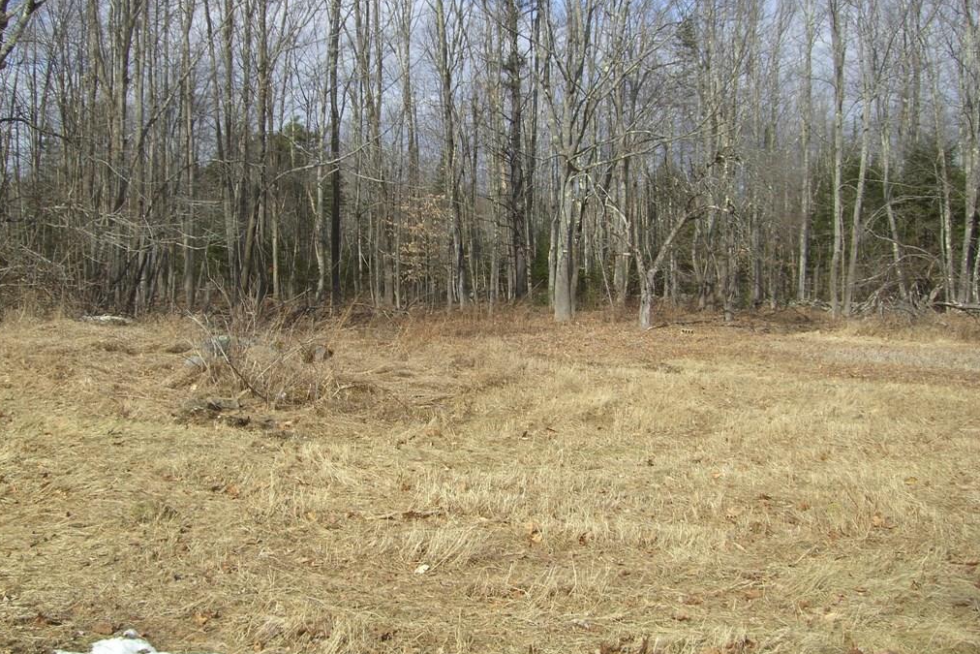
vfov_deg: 33.4
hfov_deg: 48.5
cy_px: 306
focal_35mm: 40
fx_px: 1089
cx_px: 486
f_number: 4.3
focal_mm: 6.2
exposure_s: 1/500
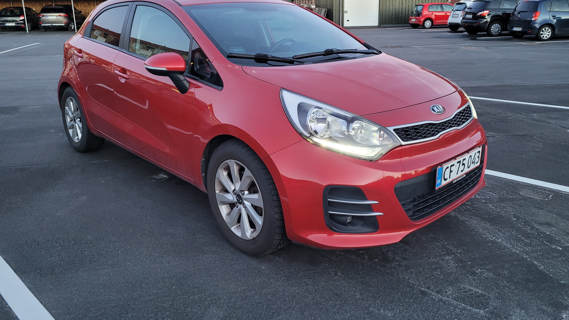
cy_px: 113
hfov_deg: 66.1
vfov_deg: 39.8
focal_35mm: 29
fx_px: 438
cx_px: 287
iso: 250
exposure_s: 1/50
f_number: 1.8
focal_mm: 5.4
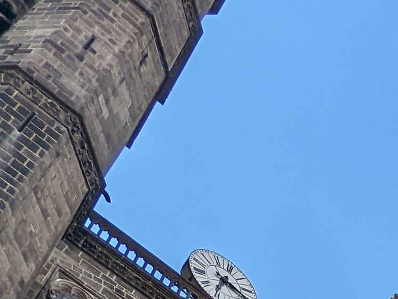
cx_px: 549
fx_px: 1001
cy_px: 713
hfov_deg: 20.2
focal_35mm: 87
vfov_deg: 13.0
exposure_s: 1/1120
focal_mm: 2.35
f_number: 2.2
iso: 49
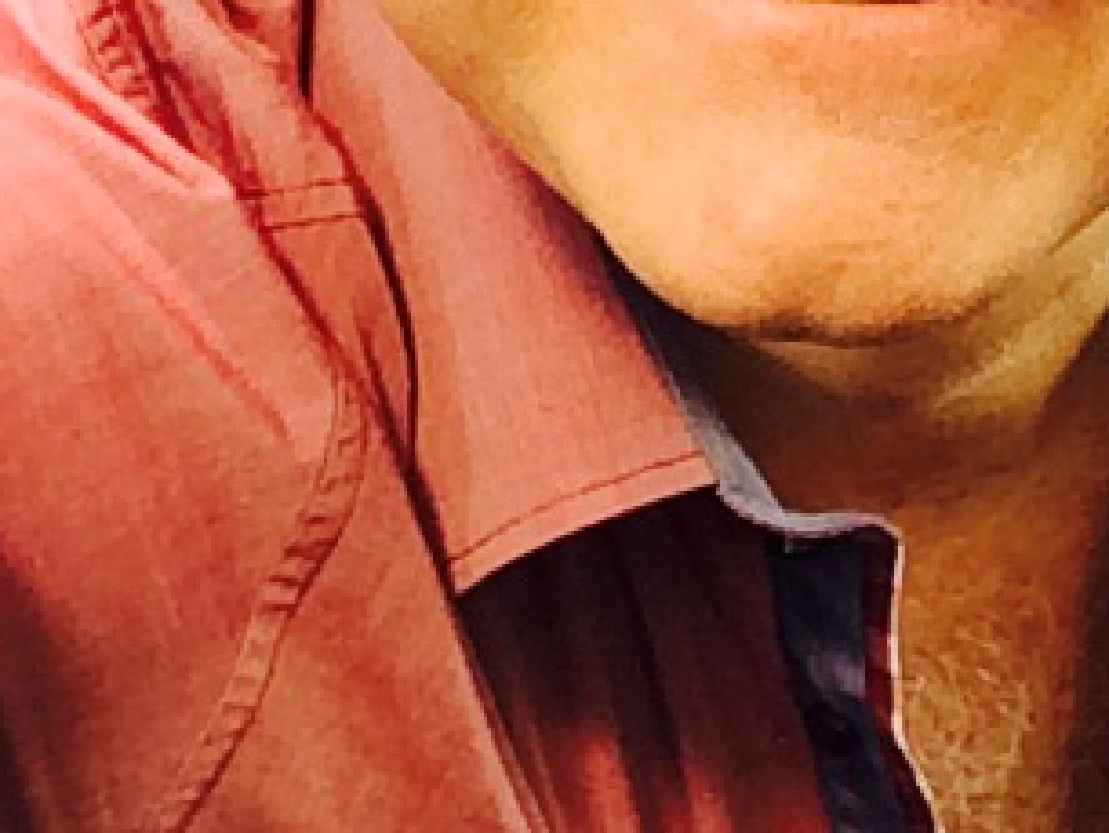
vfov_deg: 11.3
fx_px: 4166
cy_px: -55
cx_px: 760
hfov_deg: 15.1
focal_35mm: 130
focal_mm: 2.15
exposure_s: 1/30
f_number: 2.4
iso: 80
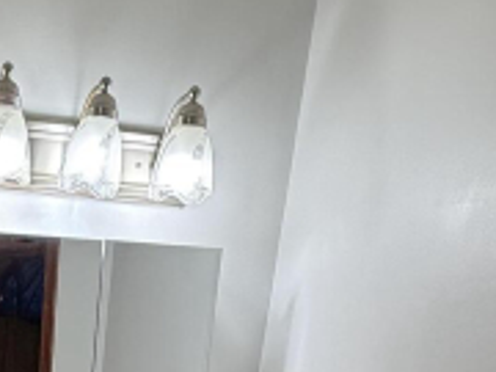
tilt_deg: -15.9
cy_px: 616
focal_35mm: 52
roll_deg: -1.6
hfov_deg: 32.6
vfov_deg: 21.5
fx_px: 745
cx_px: -44
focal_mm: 2.22
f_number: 2.2
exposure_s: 1/120
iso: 160
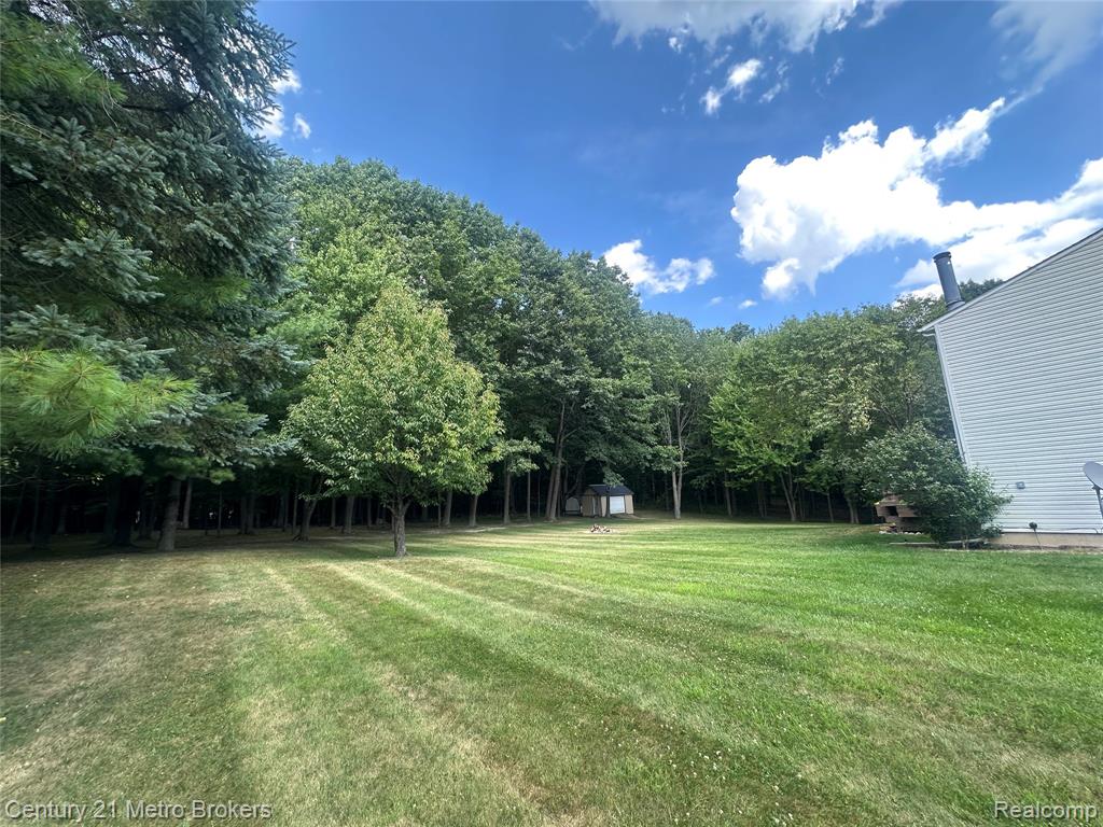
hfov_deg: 102.1
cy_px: 414
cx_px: 552
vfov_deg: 85.7
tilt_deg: +10.8
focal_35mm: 14
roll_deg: +3.3
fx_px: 446
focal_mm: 2.22
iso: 40
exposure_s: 1/227
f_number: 2.2
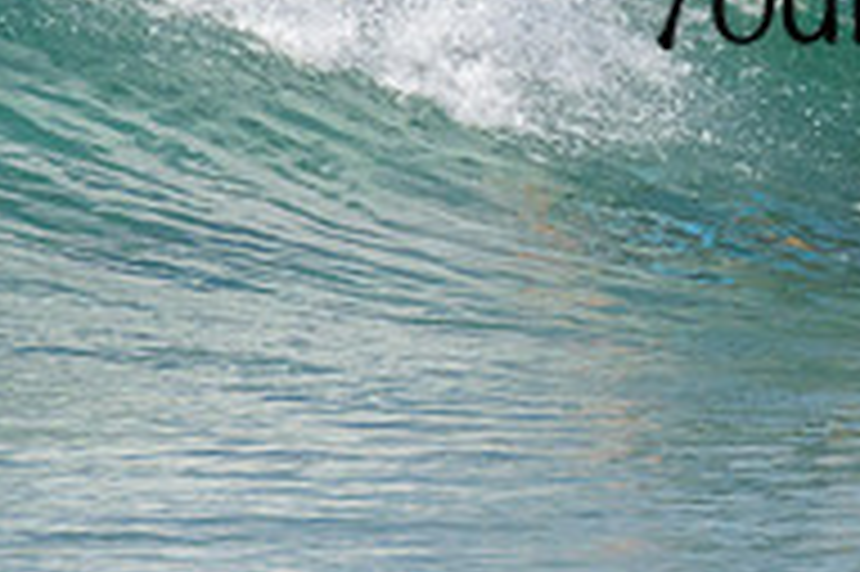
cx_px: 1115
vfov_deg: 0.4
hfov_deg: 0.7
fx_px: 74539
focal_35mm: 3123
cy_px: -151
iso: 900
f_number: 11
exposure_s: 1/2000
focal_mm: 800
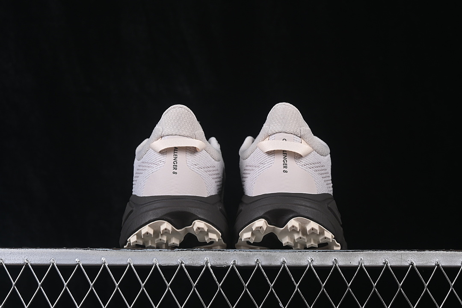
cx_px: 231
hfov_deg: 27.0
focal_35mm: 75
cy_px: 154
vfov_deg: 18.2
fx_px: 962
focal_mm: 50
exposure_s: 1/80
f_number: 8
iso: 160
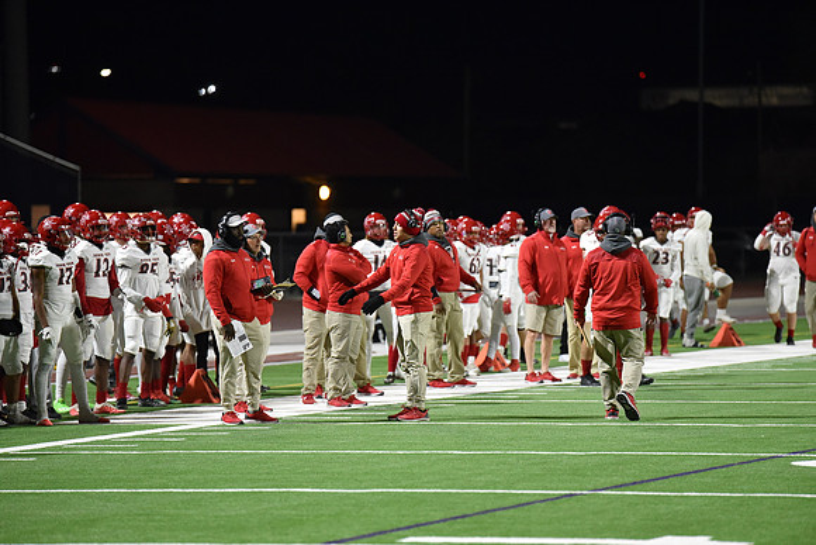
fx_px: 4534
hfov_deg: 10.3
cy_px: 272
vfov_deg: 6.9
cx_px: 408
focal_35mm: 200
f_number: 2.8
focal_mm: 200
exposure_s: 1/500
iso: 5000
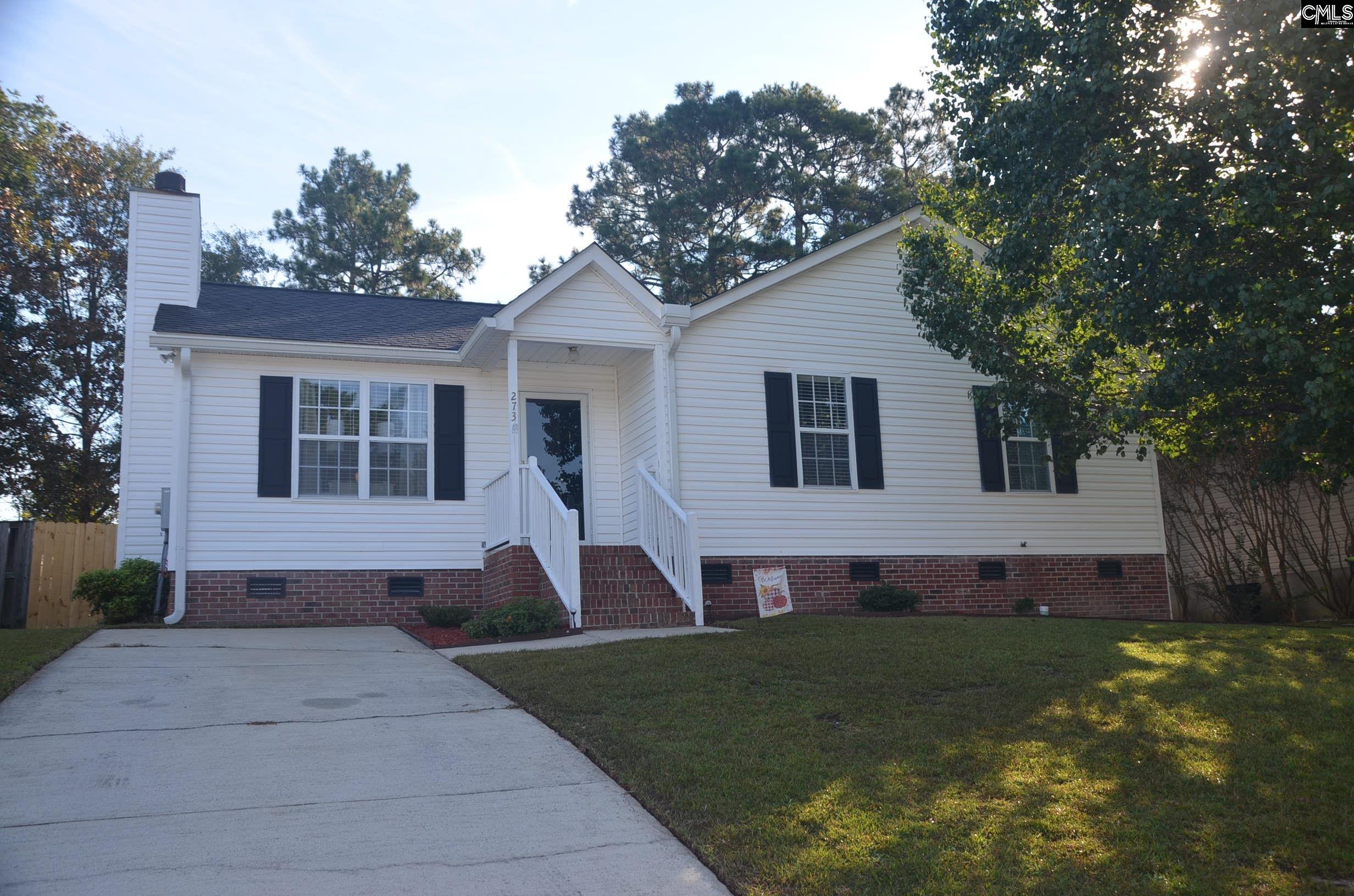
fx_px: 1239
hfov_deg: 57.3
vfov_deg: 39.8
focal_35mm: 33
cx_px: 677
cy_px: 448
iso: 100
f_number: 6.3
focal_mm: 22
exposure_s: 1/200
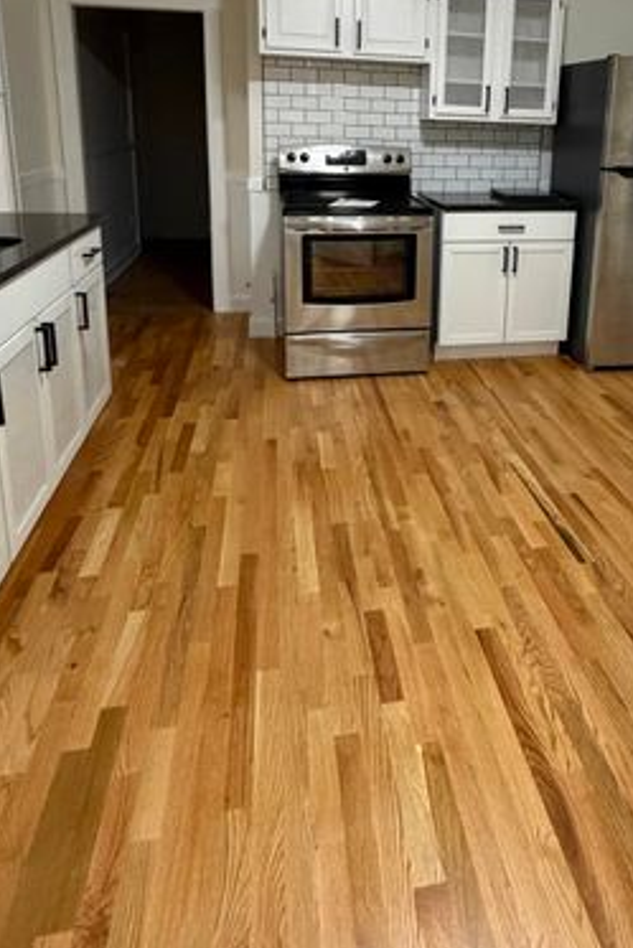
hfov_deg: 48.8
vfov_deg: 66.8
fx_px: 685
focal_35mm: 26
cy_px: 291
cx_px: 422
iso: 640
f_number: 2.2
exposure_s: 1/60
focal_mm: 2.22
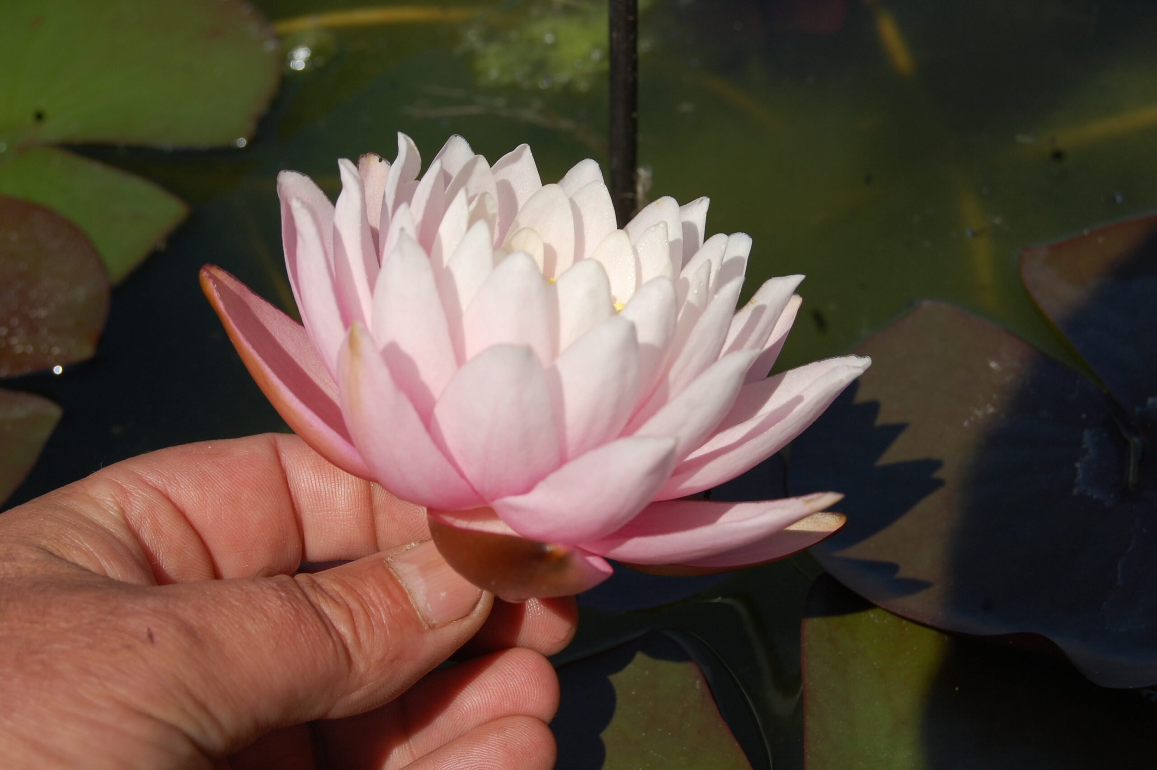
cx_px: 578
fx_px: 2408
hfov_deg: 27.0
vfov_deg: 18.1
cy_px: 385
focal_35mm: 75
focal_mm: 50
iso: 200
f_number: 11
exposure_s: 1/500
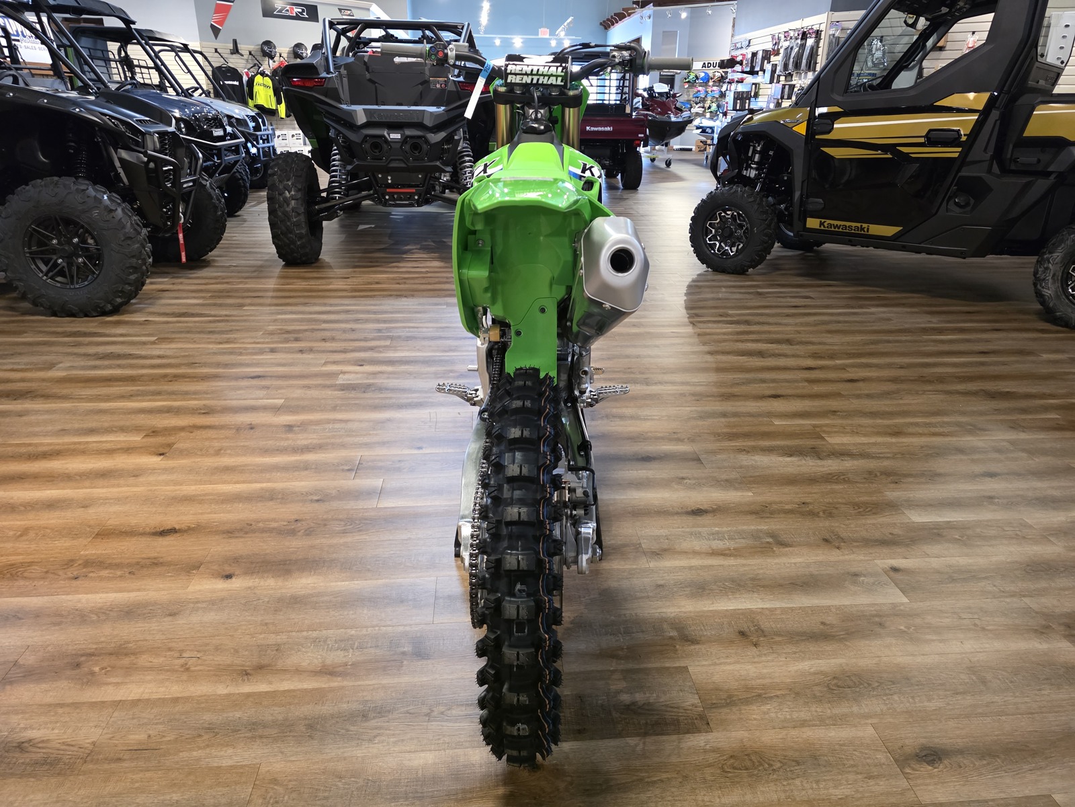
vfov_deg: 58.9
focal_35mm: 23
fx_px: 714
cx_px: 538
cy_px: 404
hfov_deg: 73.9
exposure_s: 1/120
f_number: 1.7
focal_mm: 6.3
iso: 1000
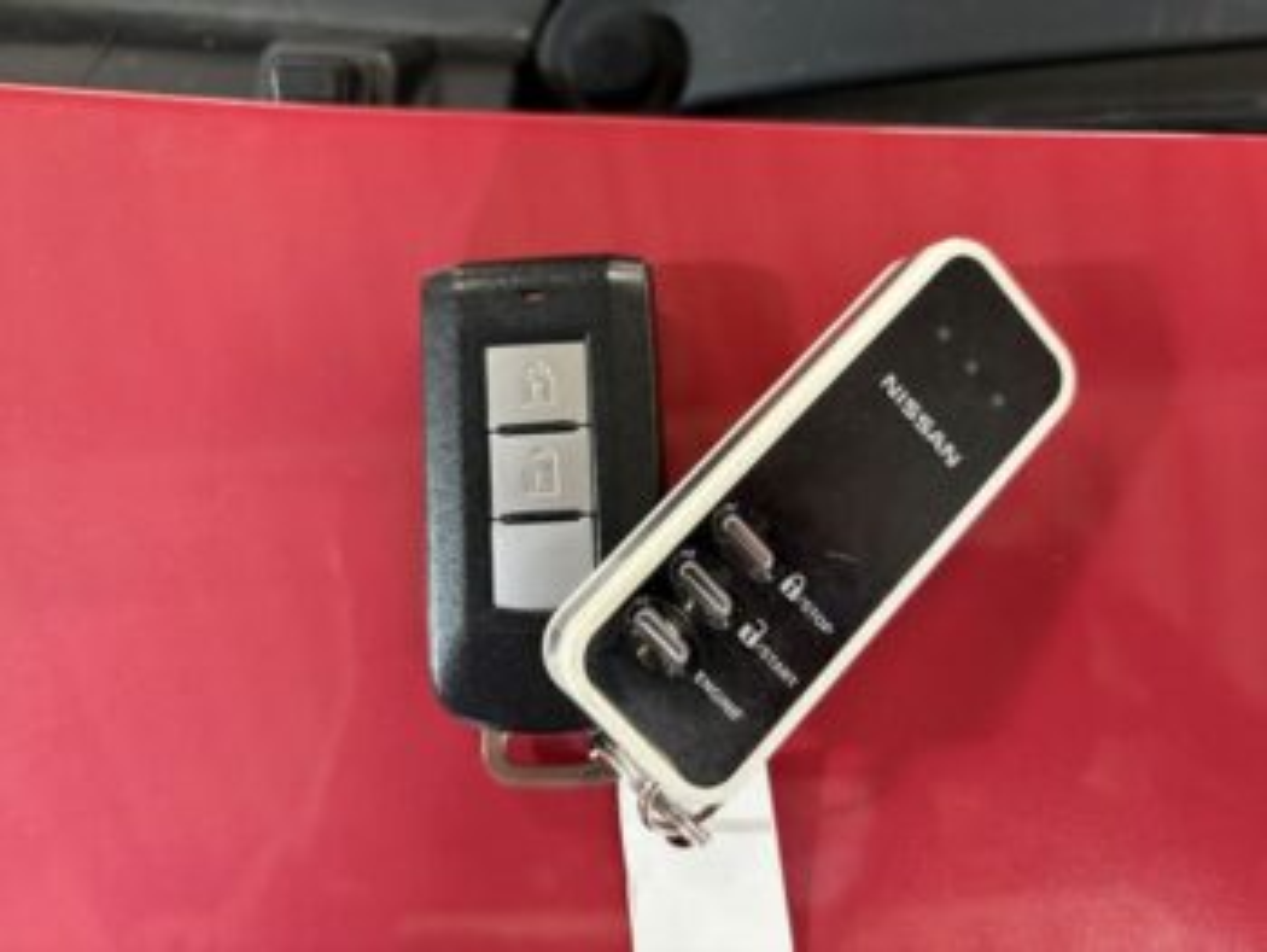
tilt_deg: -68.5
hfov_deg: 67.3
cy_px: 476
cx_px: 634
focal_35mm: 26
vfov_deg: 53.1
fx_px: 952
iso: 320
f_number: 1.6
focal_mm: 5.96
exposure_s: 1/50
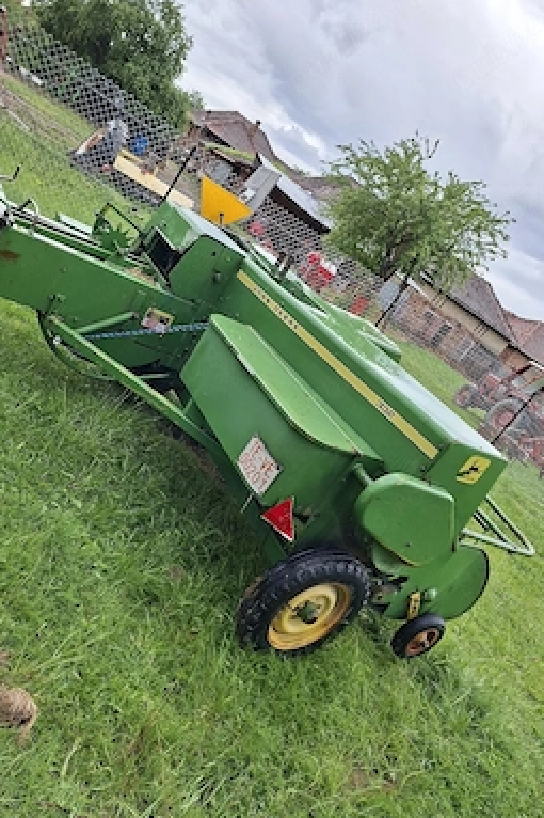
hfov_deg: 51.1
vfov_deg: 71.5
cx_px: 233
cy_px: 397
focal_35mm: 25
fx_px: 567
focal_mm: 5.54
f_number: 1.8
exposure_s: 1/333
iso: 50
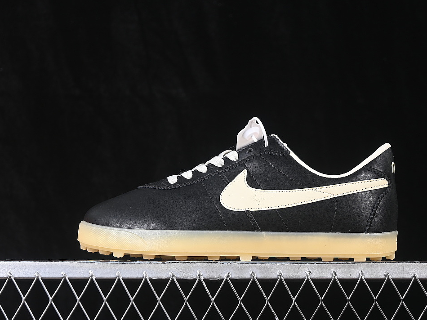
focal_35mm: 82
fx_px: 1011
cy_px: 161
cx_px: 238
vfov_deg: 18.0
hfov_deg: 23.8
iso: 160
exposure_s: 1/60
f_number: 6.3
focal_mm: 50
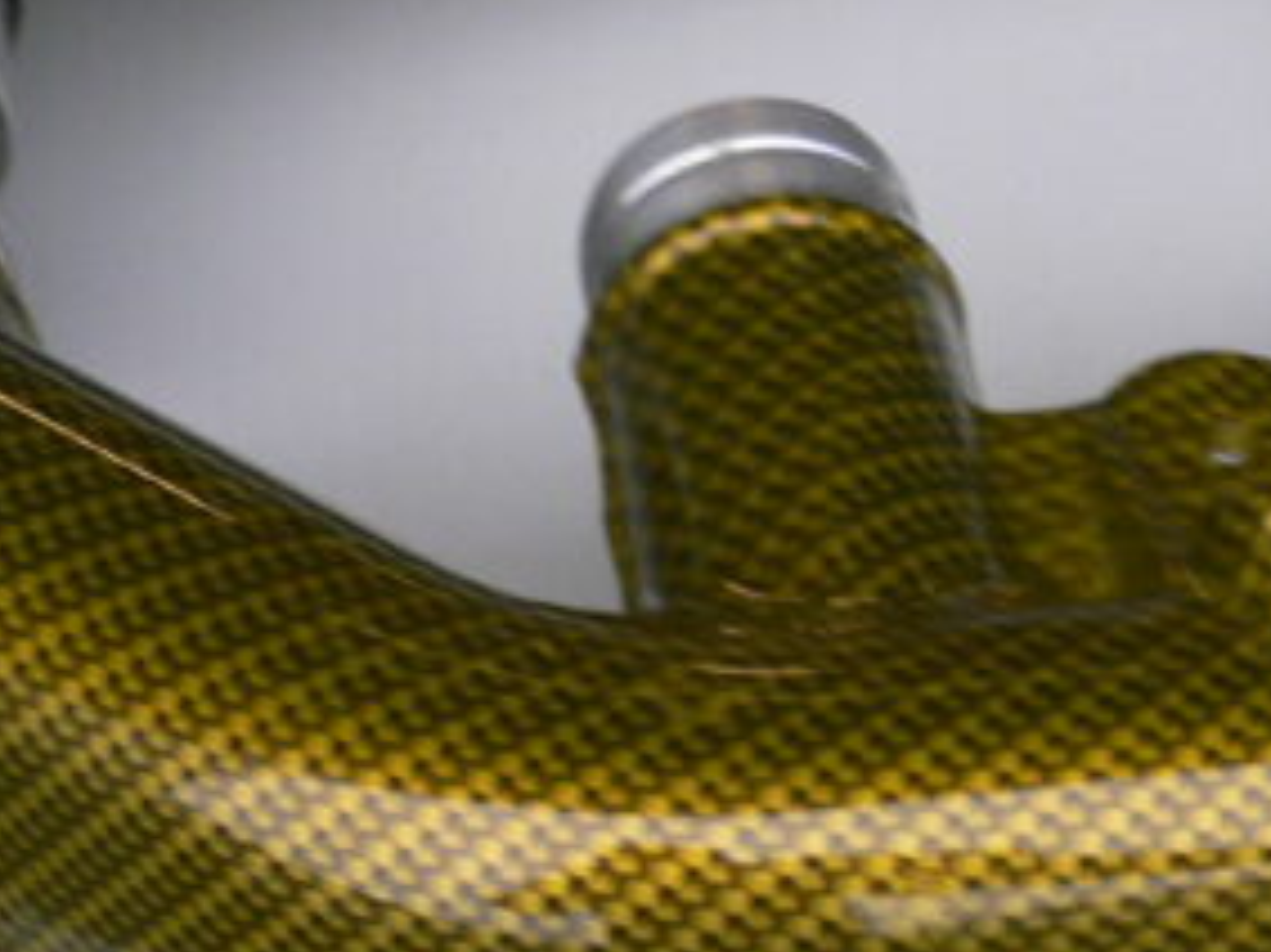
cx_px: 1114
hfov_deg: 19.5
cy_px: 1046
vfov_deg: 14.6
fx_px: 3633
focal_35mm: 99
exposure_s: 1/60
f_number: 2.8
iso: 100
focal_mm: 5.8
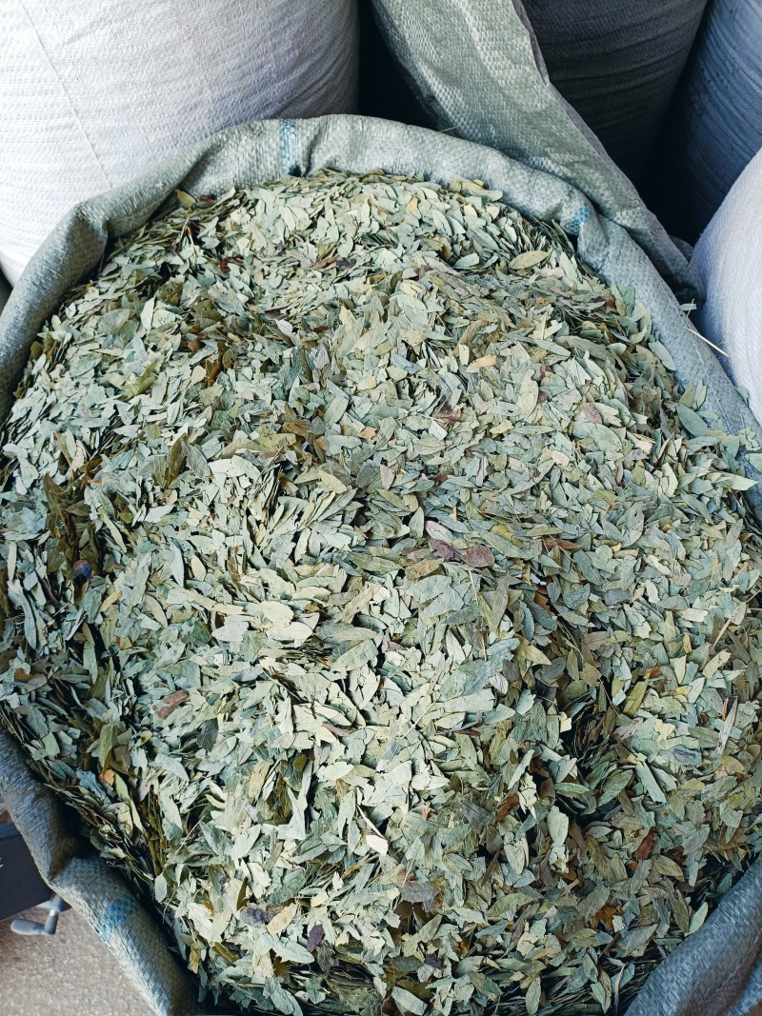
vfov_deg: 69.4
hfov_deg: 54.9
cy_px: 508
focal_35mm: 25
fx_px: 734
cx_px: 381
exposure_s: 1/100
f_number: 1.7
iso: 156
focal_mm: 4.7
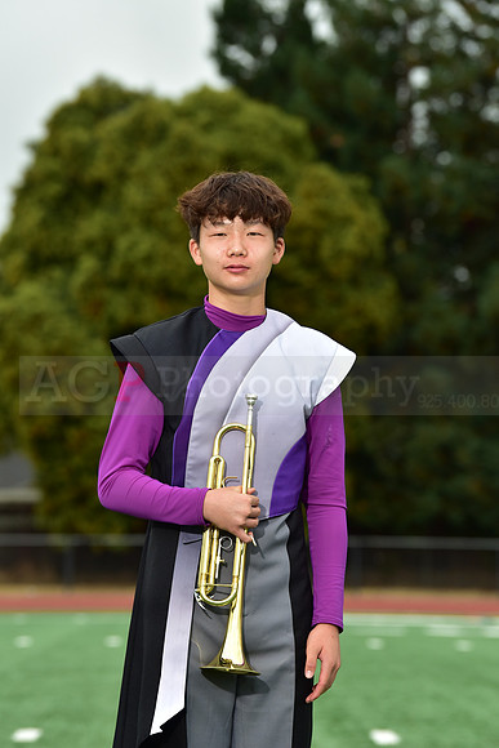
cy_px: 374
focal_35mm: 150
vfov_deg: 13.7
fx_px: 3117
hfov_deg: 9.2
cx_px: 250
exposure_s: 1/250
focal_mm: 150
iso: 500
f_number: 5
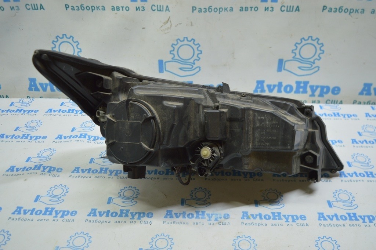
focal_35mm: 34
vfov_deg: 38.3
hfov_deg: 55.1
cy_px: 125
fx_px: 360
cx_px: 188
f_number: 3.8
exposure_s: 1/60
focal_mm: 23
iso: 400
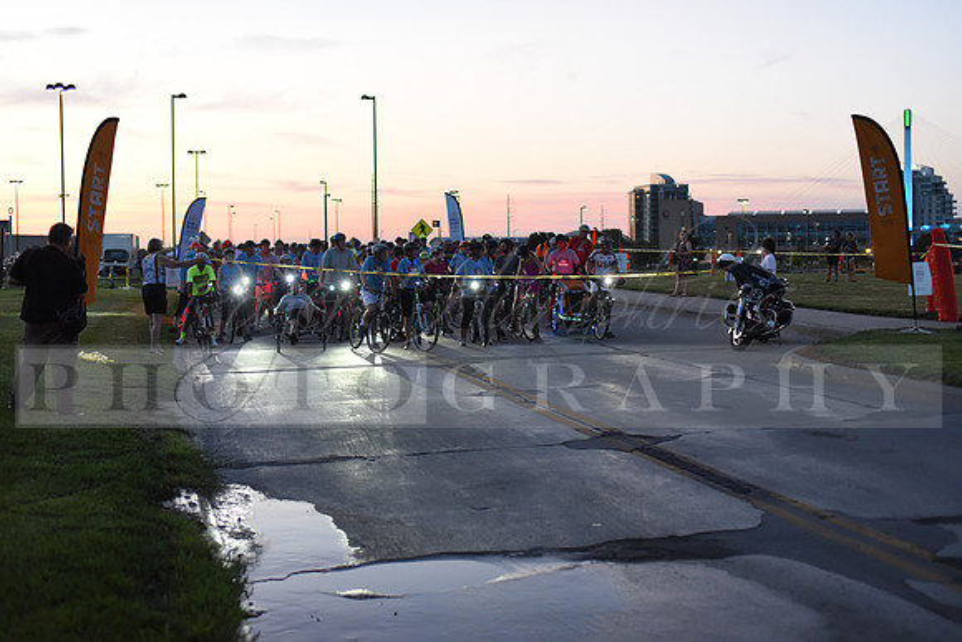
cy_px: 321
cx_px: 481
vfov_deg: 27.0
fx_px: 1336
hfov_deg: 39.6
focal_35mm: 50
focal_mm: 50
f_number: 2
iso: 2500
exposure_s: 1/400
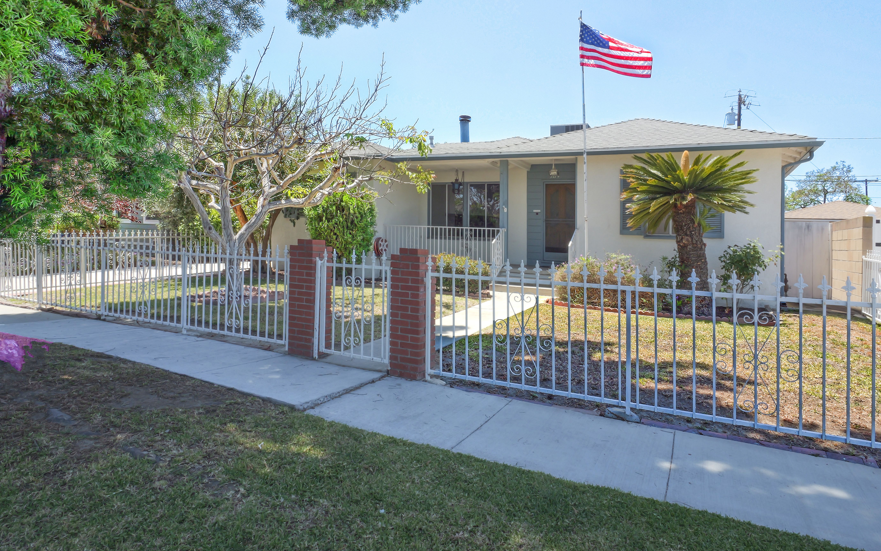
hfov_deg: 85.0
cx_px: 458
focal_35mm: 20
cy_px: 211
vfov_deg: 59.0
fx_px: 480
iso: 200
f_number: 14
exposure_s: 1/50
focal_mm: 9
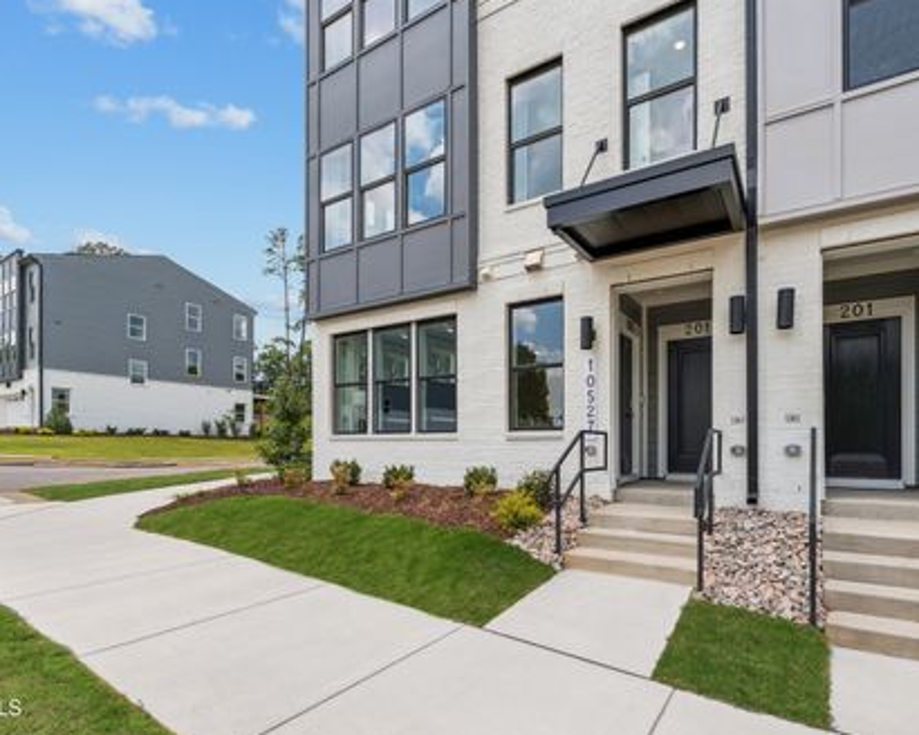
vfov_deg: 80.4
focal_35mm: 16
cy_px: 369
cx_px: 522
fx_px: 435
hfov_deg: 92.6
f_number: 7.1
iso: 125
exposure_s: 1/400
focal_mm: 14
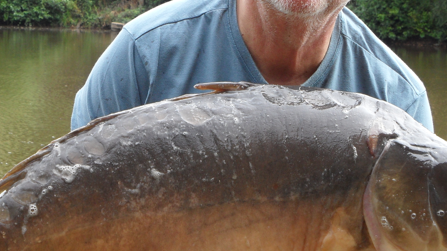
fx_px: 1884
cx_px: 170
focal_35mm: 159
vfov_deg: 7.6
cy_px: 144
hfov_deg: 13.5
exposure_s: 1/125
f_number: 4.2
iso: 80
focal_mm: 13.2
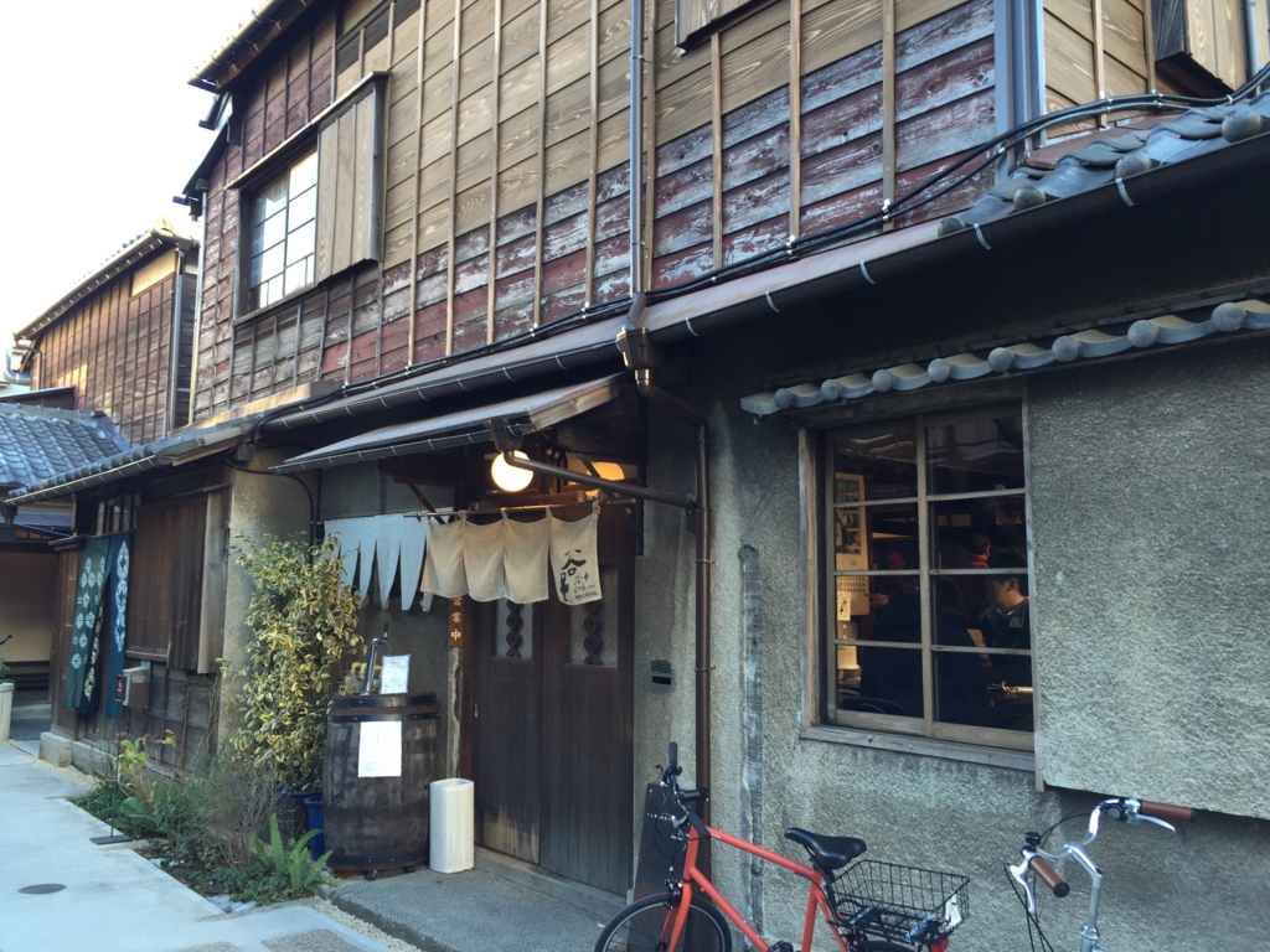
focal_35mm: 29
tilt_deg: +4.7
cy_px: 476
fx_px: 1064
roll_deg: +0.5
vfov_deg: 48.2
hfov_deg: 61.7
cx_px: 635
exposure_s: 1/40
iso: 32
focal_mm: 4.15
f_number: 2.2
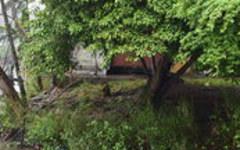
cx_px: -26
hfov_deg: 15.2
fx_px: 876
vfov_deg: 9.8
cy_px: 90
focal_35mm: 134
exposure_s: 1/80
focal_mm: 38
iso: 400
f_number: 9
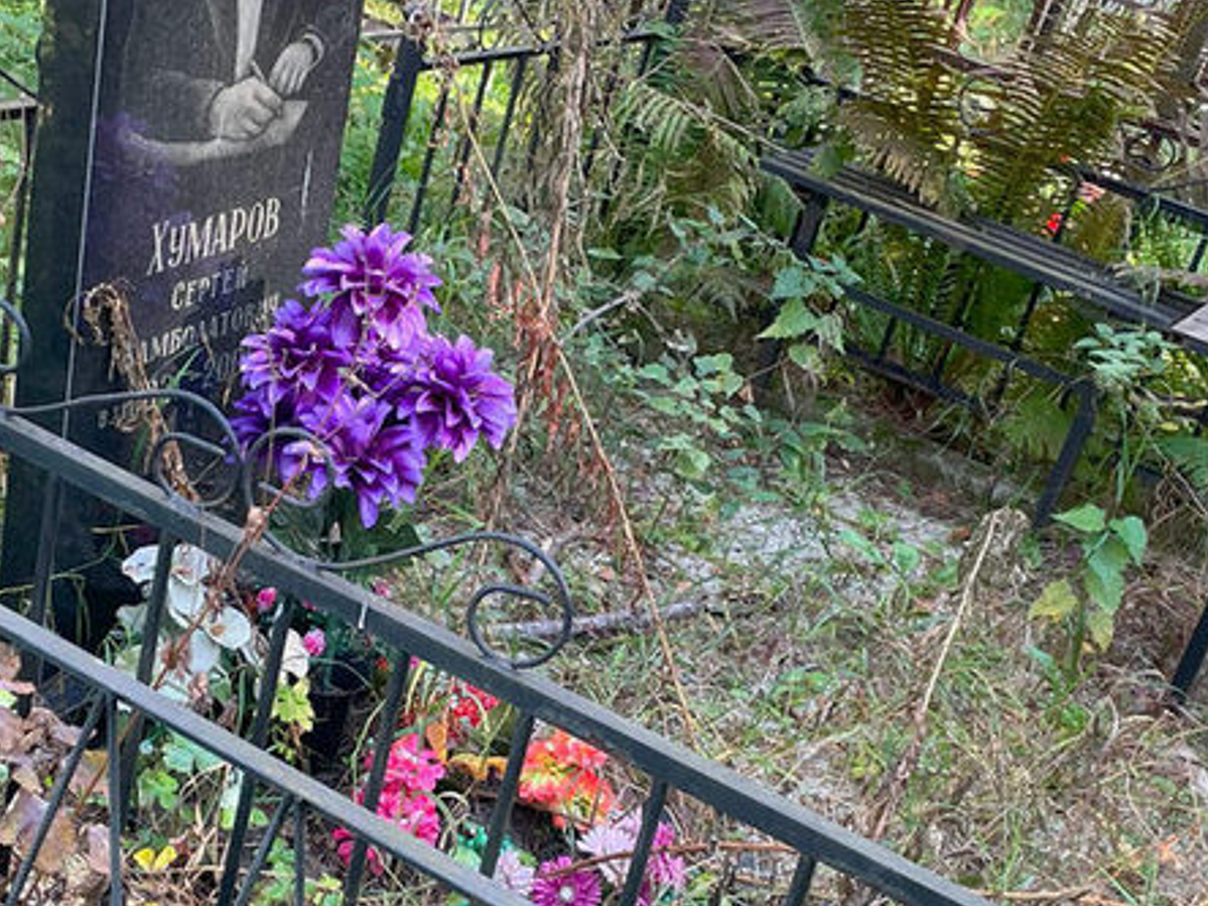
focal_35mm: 60
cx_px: 452
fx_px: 2094
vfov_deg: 24.3
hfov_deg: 32.0
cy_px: 607
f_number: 1.6
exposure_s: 1/121
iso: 100
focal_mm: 4.2
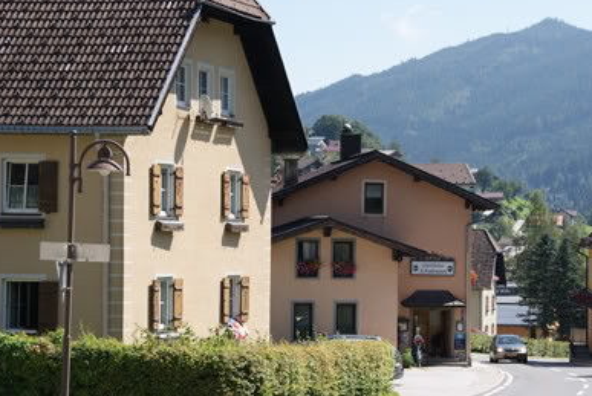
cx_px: 372
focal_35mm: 107
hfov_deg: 19.1
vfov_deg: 12.9
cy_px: 236
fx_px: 1756
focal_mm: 55
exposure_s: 1/200
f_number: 7.1
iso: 100
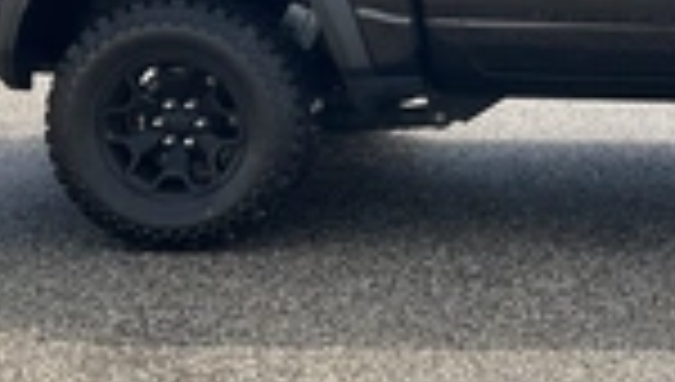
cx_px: 684
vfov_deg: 14.1
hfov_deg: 24.1
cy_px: -72
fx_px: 1506
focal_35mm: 84
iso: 25
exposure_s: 1/829
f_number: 1.8
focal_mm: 3
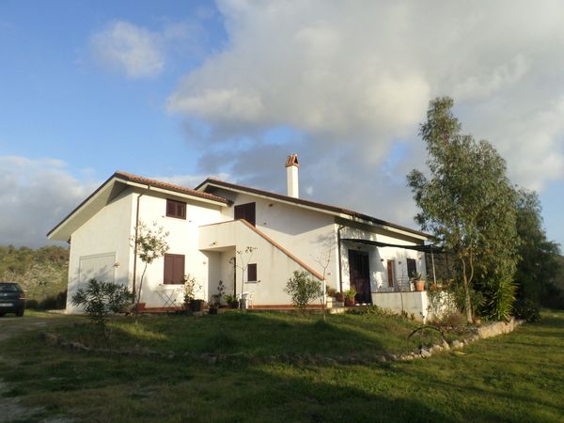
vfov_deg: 54.9
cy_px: 212
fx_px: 407
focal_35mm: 25
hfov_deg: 69.4
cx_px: 282
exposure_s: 1/750
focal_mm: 4.5
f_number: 2.5
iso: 80
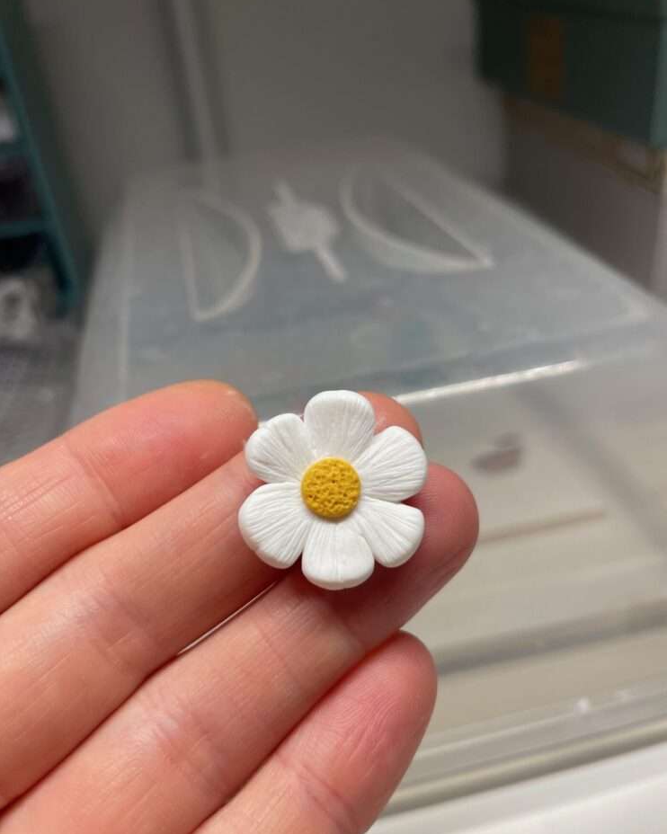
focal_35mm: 28
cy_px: 437
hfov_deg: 51.5
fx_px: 691
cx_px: 329
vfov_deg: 62.2
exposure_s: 1/201
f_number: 1.6
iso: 32
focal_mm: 4.2
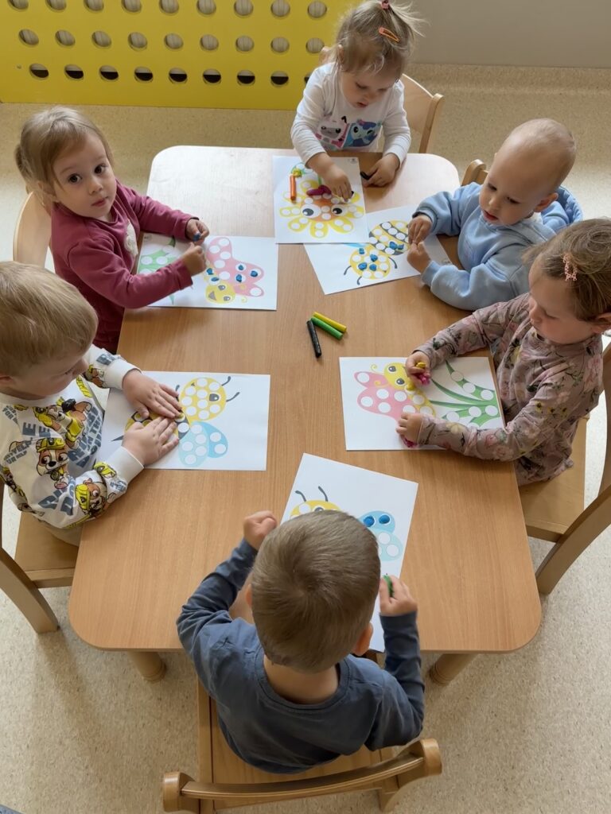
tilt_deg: -54.8
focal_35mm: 26
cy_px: 407
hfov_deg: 53.1
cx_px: 306
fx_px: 612
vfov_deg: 67.3
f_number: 1.6
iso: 100
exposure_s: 1/100
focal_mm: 5.96
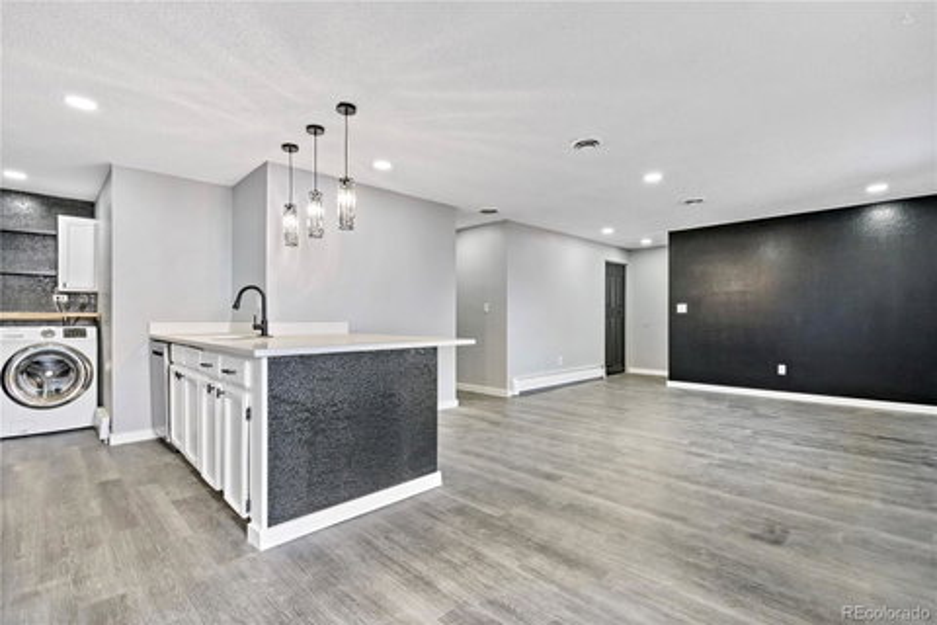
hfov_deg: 96.7
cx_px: 468
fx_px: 416
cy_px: 312
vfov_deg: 73.7
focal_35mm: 16
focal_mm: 16
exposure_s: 1/30
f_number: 10
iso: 800
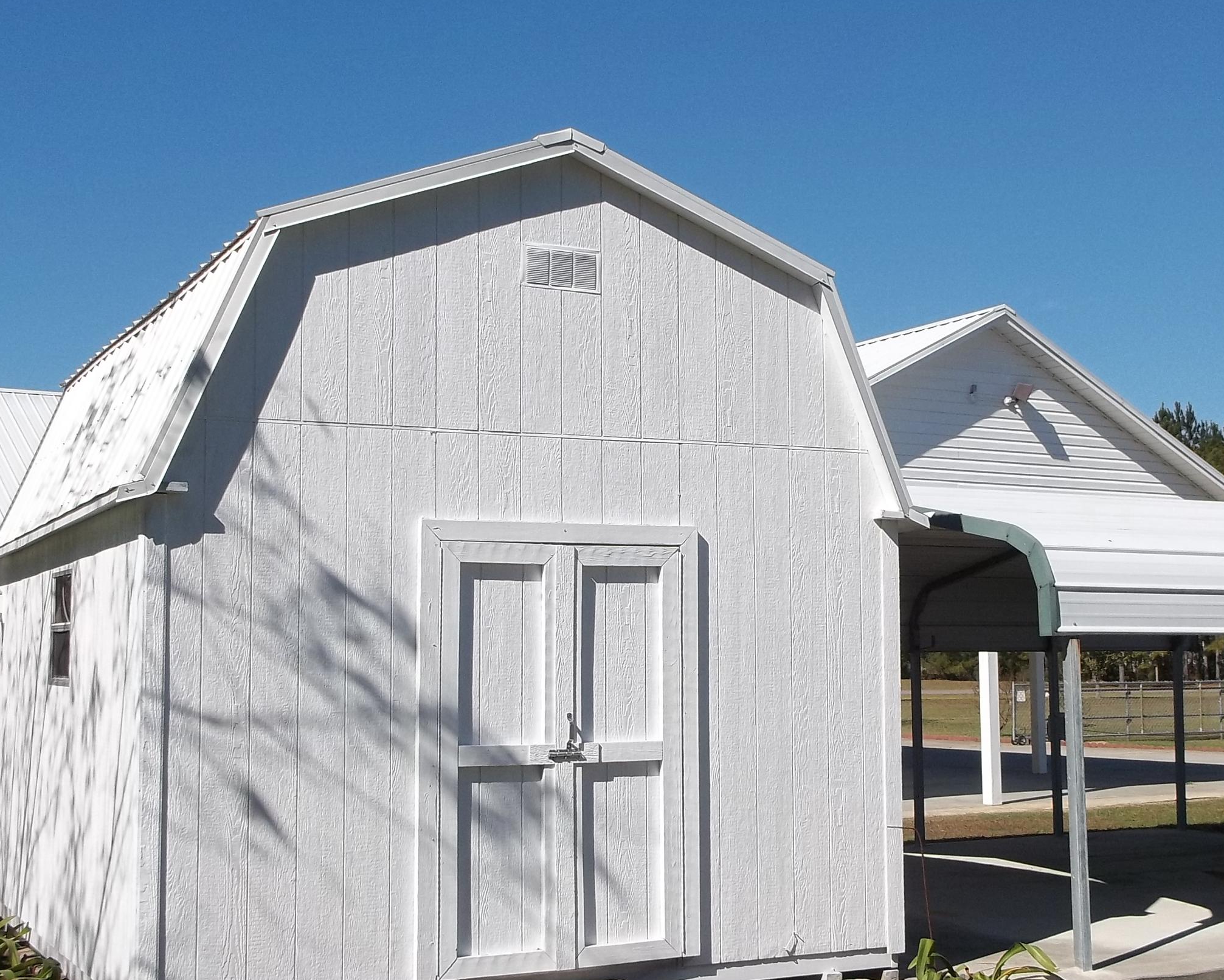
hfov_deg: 38.7
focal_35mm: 48
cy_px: 473
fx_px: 1739
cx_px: 674
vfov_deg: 31.5
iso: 80
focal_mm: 5.9
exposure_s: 1/320
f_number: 8
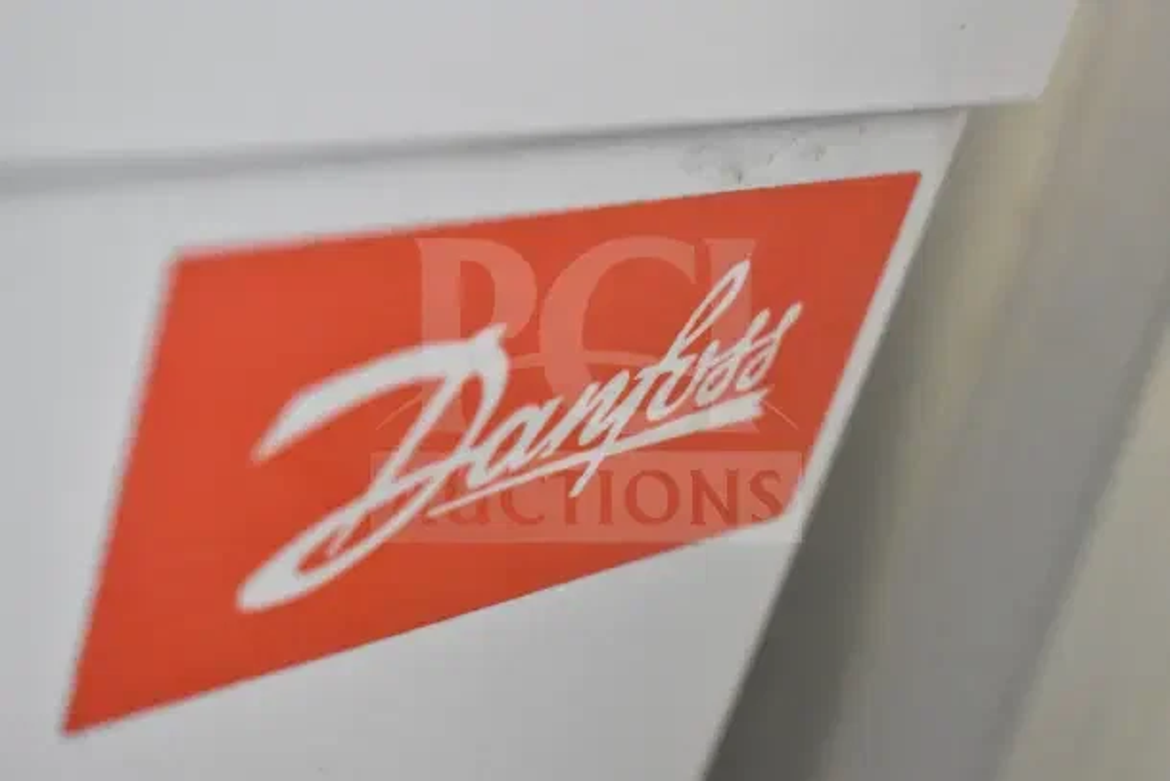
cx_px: 585
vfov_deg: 21.6
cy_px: 390
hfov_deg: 31.9
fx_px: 2048
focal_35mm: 63
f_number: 5
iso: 14400
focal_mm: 42
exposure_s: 1/60
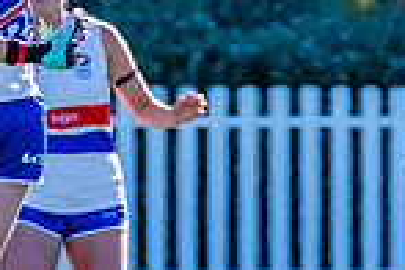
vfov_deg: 0.5
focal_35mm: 2618
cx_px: -42
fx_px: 29450
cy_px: 95
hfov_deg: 0.8
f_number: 8
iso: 800
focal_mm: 600
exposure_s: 1/1250
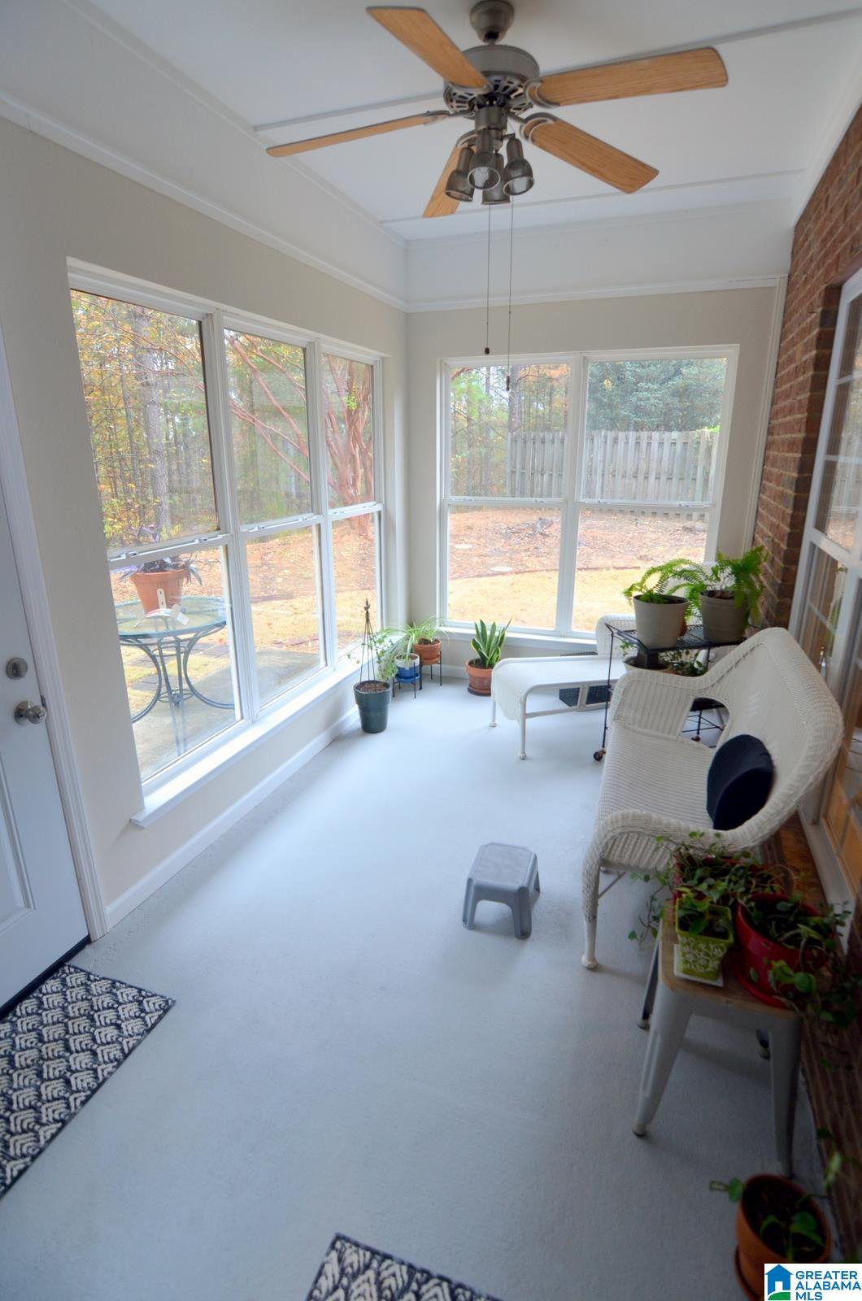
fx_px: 649
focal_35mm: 18
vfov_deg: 90.1
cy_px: 650
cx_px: 431
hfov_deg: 67.2
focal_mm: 12
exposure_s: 1/60
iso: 450
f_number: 4
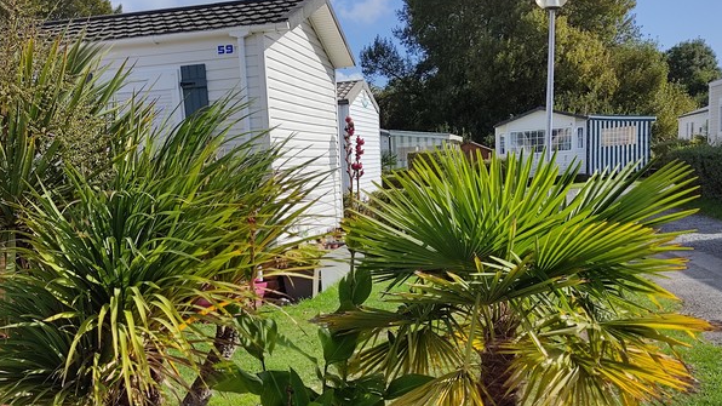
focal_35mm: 38
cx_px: 306
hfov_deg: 52.6
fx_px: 727
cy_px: 349
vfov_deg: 30.1
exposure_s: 1/2131
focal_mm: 4.74
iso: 100
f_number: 1.79
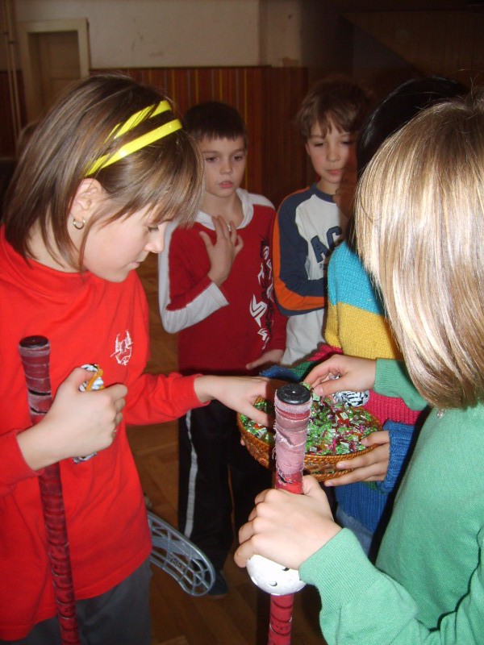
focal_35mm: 35
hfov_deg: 40.7
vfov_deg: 52.6
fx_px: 652
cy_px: 322
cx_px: 242
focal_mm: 5.8
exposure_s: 1/45
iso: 100
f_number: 2.8
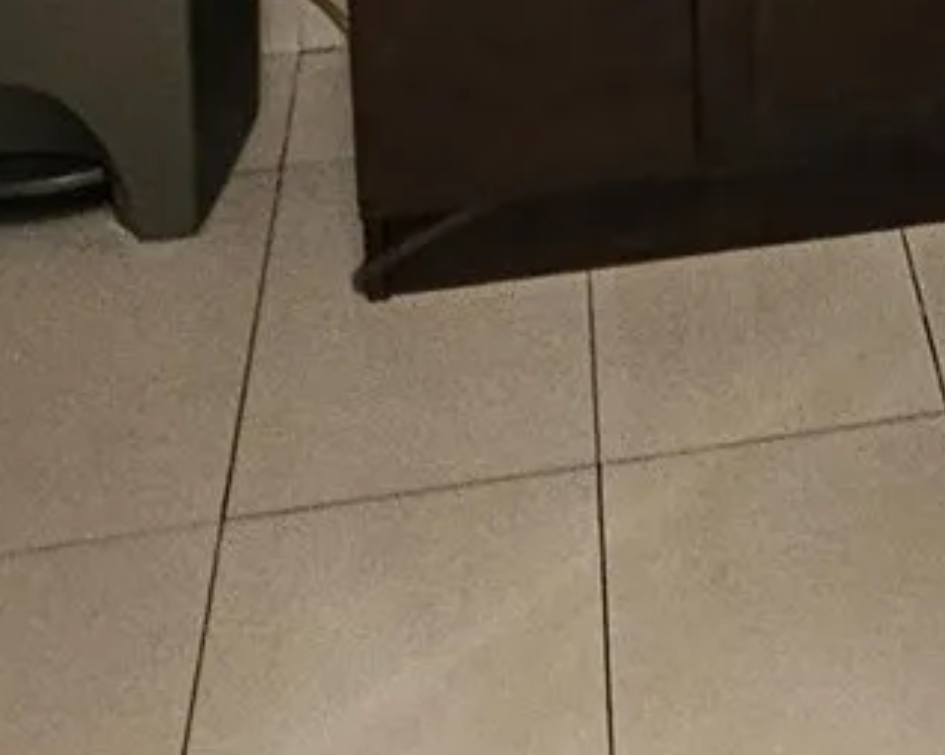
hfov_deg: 18.7
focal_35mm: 92
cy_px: -779
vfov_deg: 14.0
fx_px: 2572
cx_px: 1355
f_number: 2.2
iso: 320
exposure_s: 1/40
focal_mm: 2.2
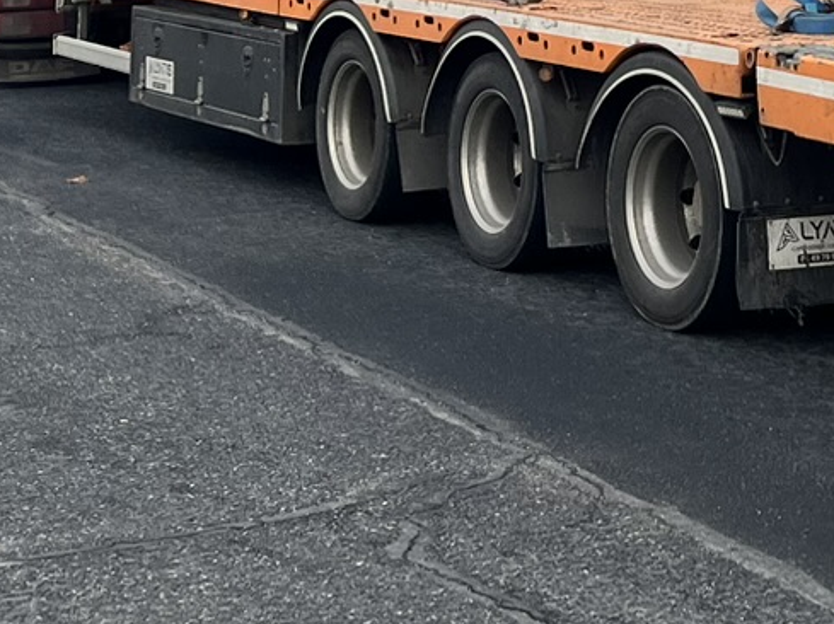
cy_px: -399
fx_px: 2624
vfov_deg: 12.7
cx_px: 933
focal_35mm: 109
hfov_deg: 17.4
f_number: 1.6
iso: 50
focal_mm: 5.1
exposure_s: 1/406
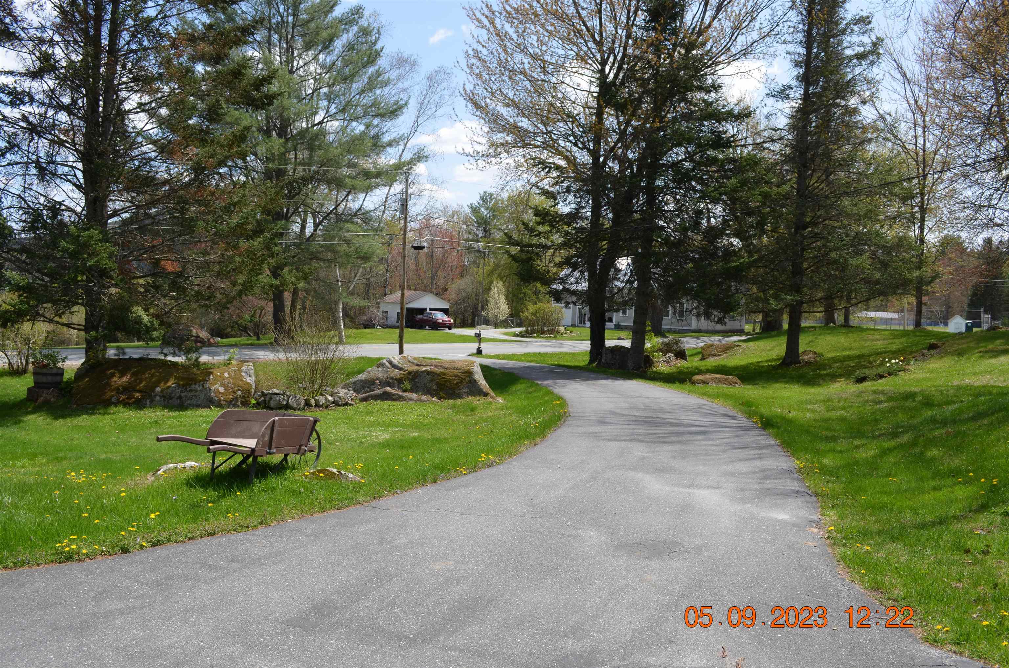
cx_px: 504
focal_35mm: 30
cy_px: 334
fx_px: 839
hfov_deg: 62.0
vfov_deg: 43.4
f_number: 8
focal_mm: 20
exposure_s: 1/250
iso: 125
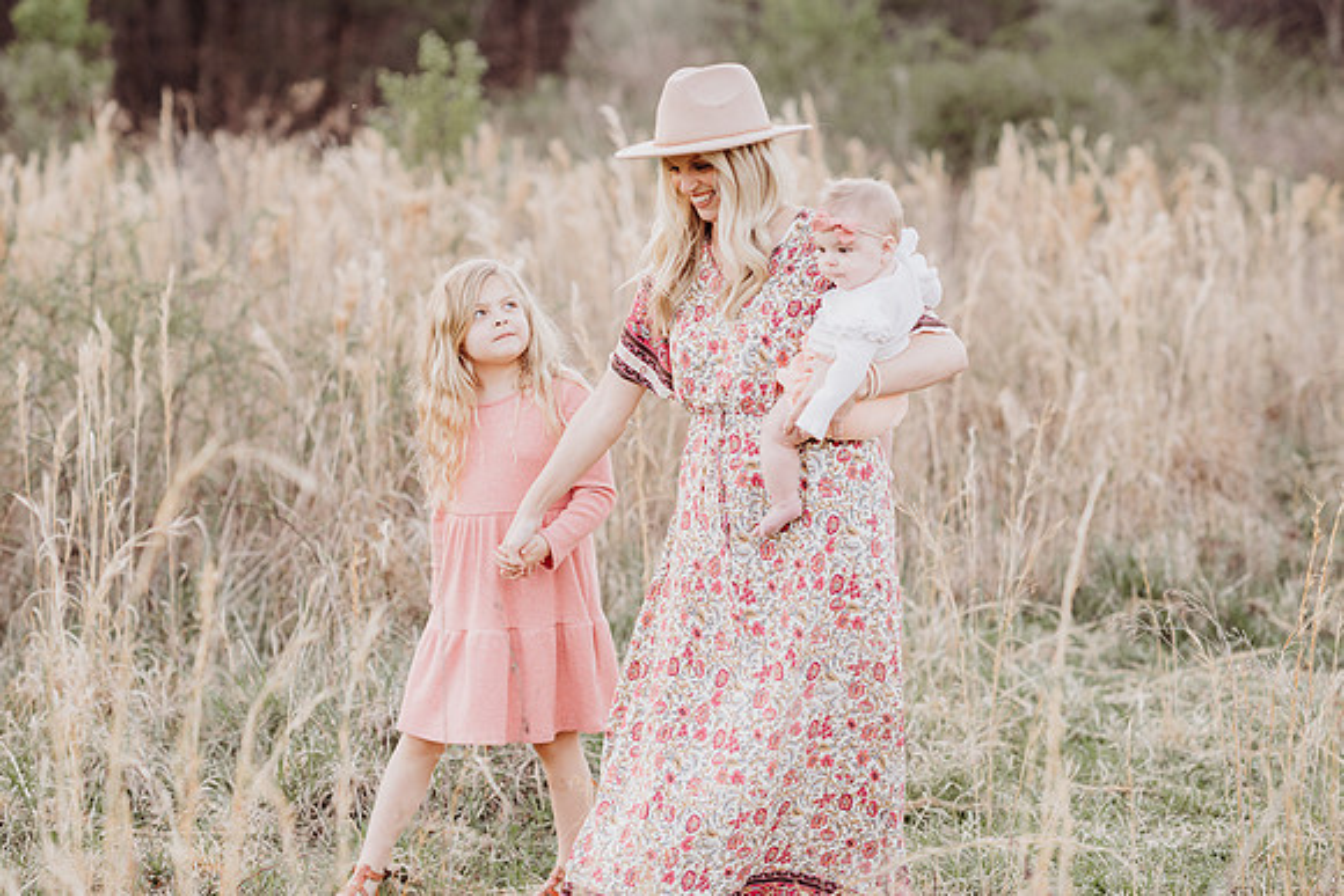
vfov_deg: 16.1
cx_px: 672
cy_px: 448
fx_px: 3174
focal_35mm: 85
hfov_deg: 23.9
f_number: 2.5
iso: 320
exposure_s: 1/320
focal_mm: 85
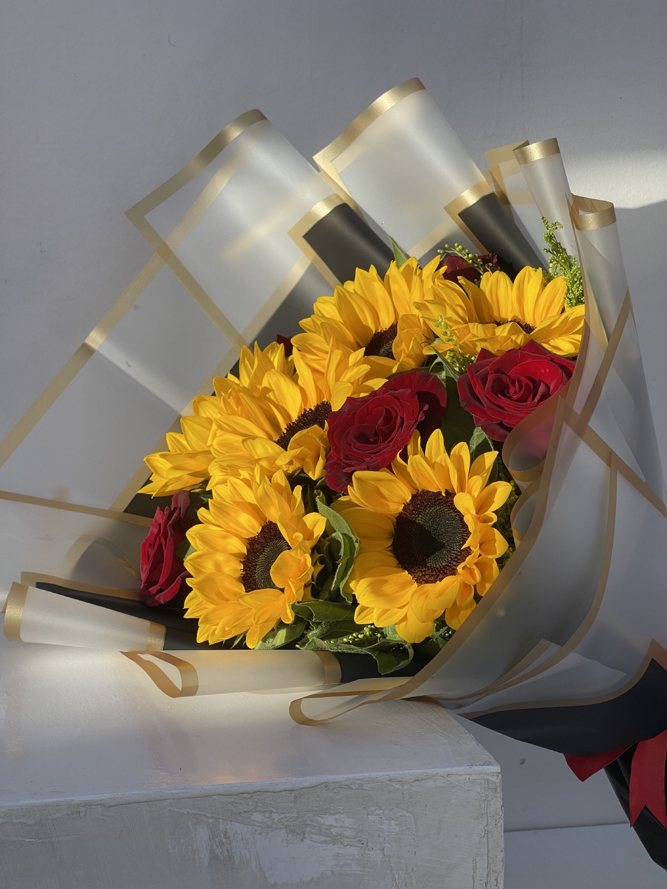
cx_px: 334
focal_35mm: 64
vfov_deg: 30.3
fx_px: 1644
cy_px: 444
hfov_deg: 22.9
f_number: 2.2
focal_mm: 7.5
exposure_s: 1/673
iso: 20
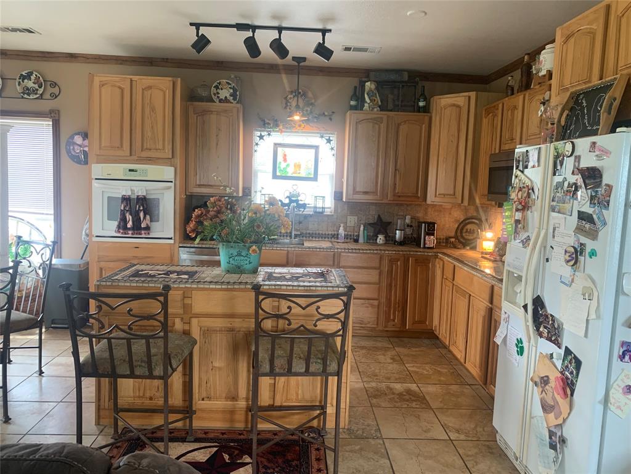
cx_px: 316
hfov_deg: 67.3
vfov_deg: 53.1
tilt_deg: -6.9
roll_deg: -2.5
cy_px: 237
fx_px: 474
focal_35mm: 26
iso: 200
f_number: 1.8
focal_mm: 4.25
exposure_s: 1/60
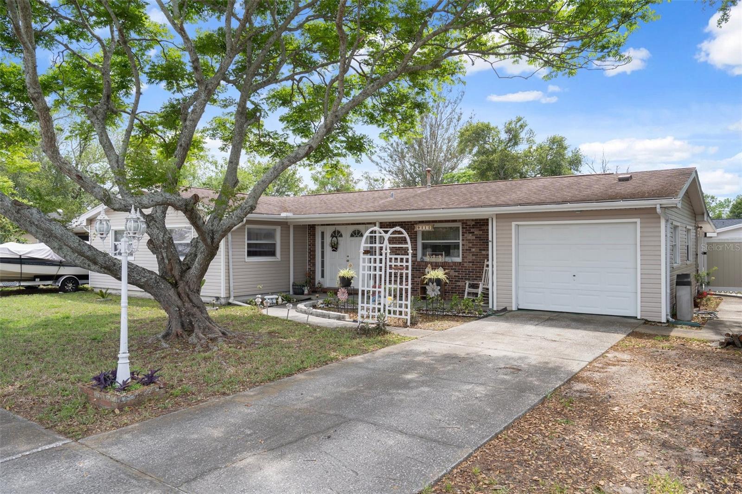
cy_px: 247
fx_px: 536
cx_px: 371
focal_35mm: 26
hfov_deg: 69.4
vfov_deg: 49.5
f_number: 9
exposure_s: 1/60
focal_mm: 26
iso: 320
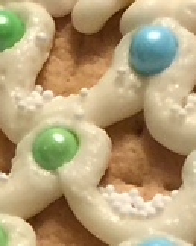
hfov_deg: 5.2
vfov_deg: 6.5
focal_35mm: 286
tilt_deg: -23.1
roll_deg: -2.1
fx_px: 2080
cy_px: 539
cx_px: -343
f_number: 2.2
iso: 50
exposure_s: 1/15
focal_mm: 4.15
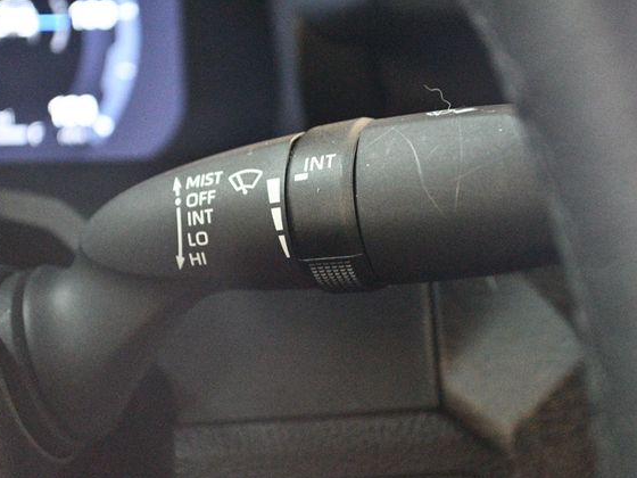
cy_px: 241
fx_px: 1656
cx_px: 311
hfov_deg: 21.8
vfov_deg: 16.4
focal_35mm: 90
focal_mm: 55
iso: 12800
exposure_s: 1/25
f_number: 5.6
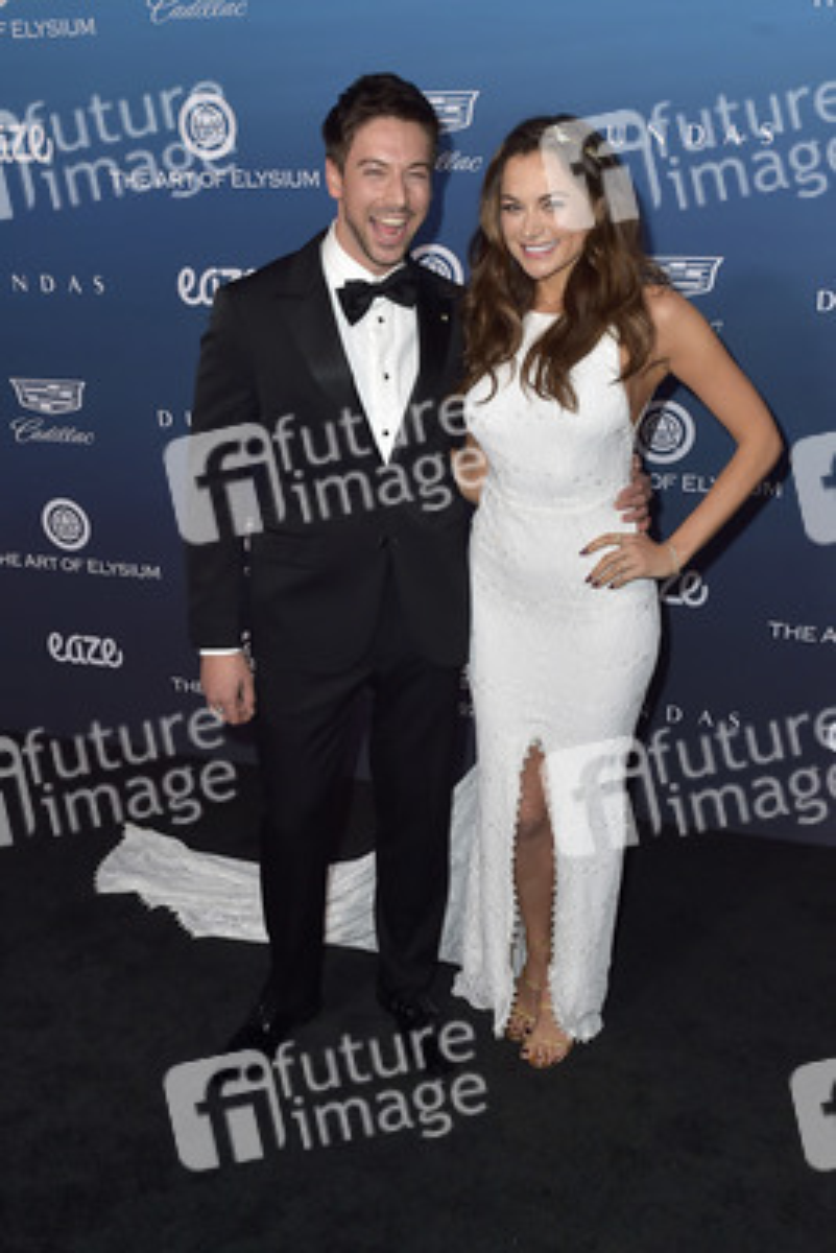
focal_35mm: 31
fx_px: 1079
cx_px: 418
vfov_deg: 60.3
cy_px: 626
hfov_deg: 42.4
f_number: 5.6
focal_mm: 31
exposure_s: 1/250
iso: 250
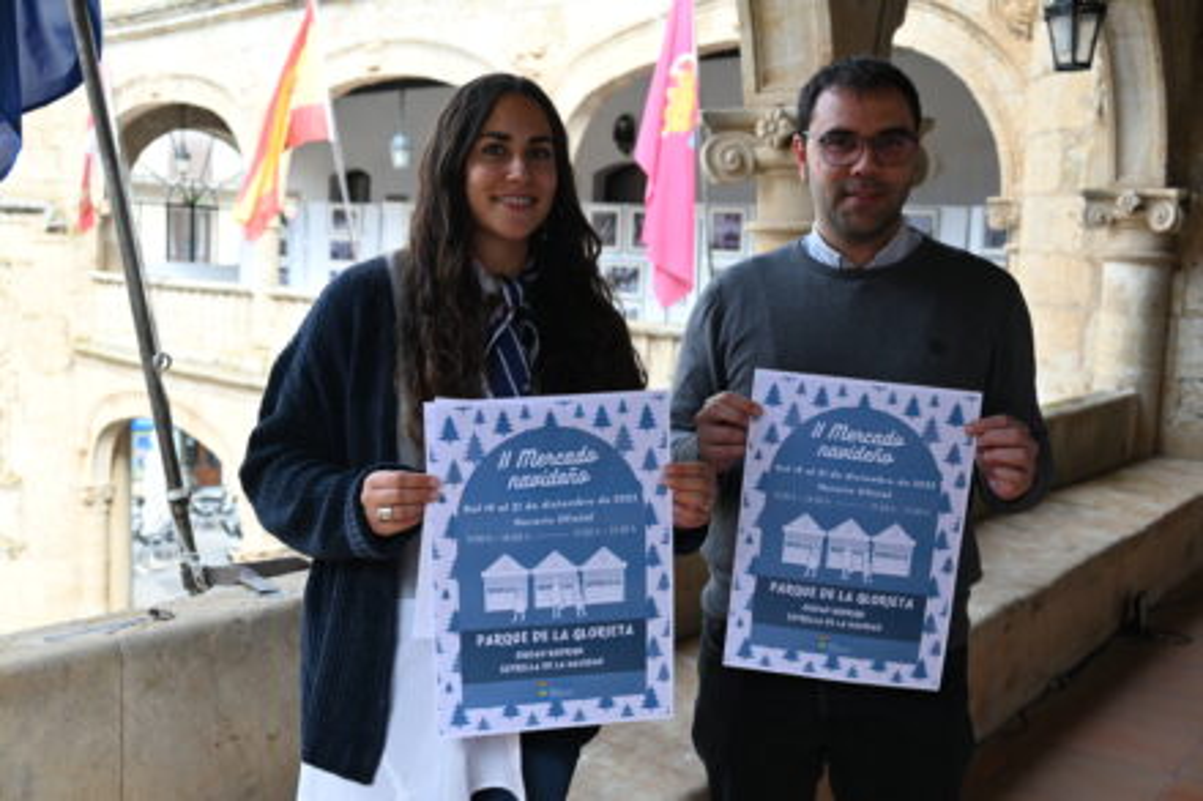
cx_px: 602
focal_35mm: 37
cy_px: 400
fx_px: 1236
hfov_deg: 51.9
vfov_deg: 35.9
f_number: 5
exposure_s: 1/200
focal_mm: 37
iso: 500
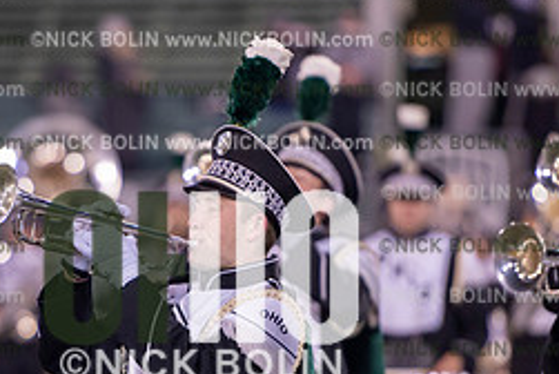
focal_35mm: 462
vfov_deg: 3.0
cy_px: 297
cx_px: 200
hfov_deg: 4.5
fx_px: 7182
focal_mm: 200
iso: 2500
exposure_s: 1/1250
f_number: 2.8
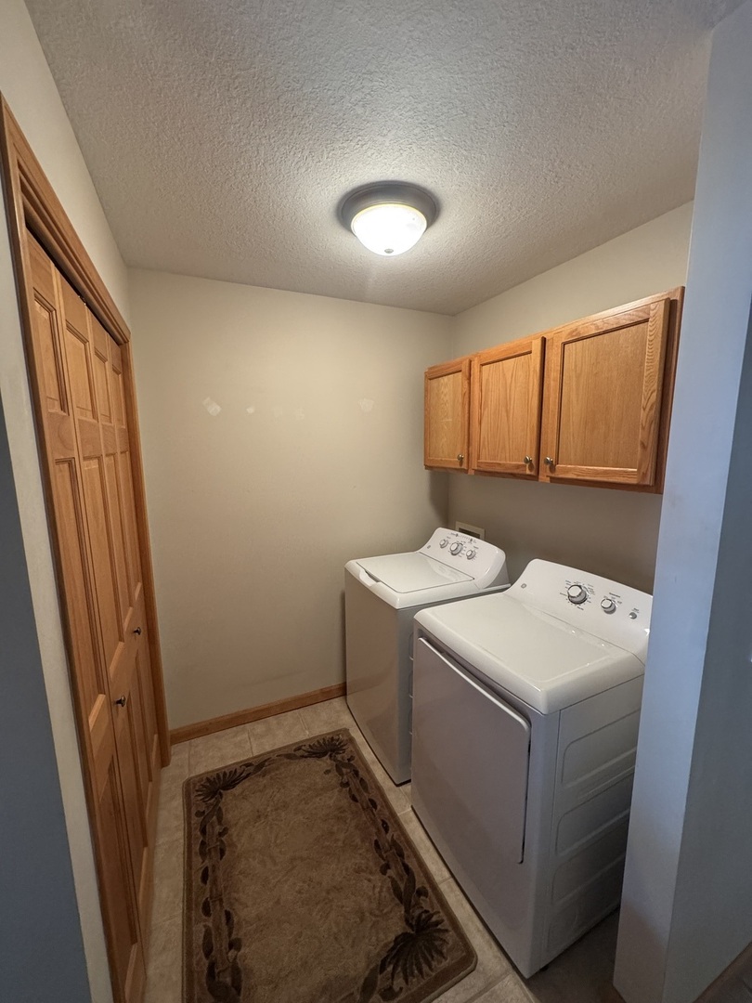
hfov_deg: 85.7
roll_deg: +0.4
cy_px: 502
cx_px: 376
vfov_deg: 102.1
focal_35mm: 14
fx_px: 406
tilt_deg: -8.4
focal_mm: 2.22
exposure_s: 1/60
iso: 320
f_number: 2.2
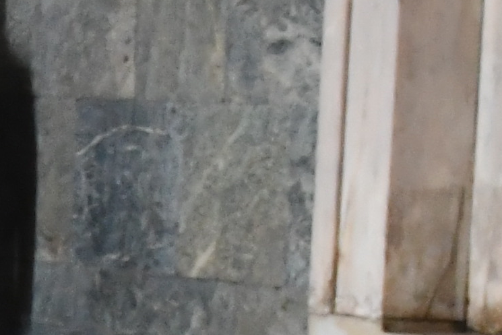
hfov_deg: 5.3
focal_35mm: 381
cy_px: 584
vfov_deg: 3.6
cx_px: -321
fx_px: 5314
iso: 1600
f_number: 4.2
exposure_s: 1/125
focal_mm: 34
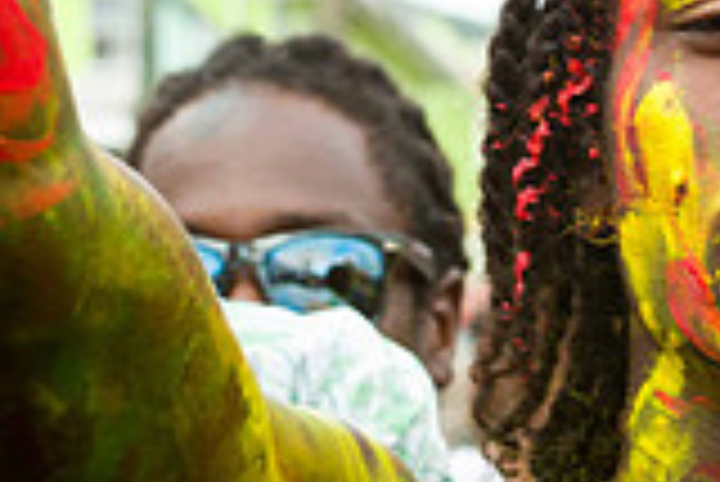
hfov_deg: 8.1
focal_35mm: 254
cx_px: 369
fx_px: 5084
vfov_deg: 5.4
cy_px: -81
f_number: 9
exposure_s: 1/125
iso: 450
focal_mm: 70
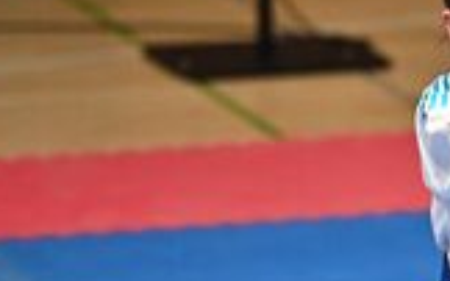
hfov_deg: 3.7
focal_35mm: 567
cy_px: 159
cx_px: 456
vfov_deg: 2.3
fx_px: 6949
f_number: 2.8
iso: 2000
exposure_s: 1/5000
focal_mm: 200
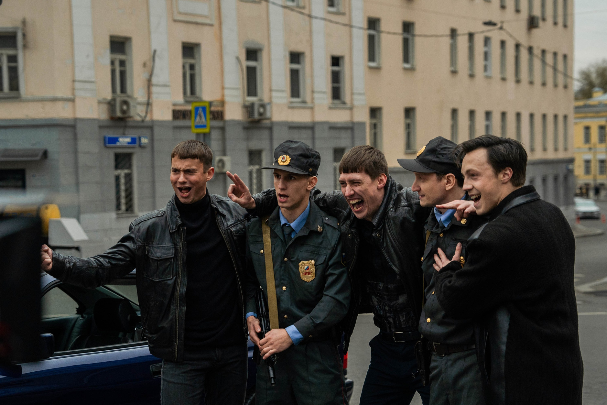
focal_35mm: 75
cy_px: 234
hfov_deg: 27.0
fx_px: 1265
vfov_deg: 18.2
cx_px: 322
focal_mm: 55
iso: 640
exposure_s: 1/250
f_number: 3.2
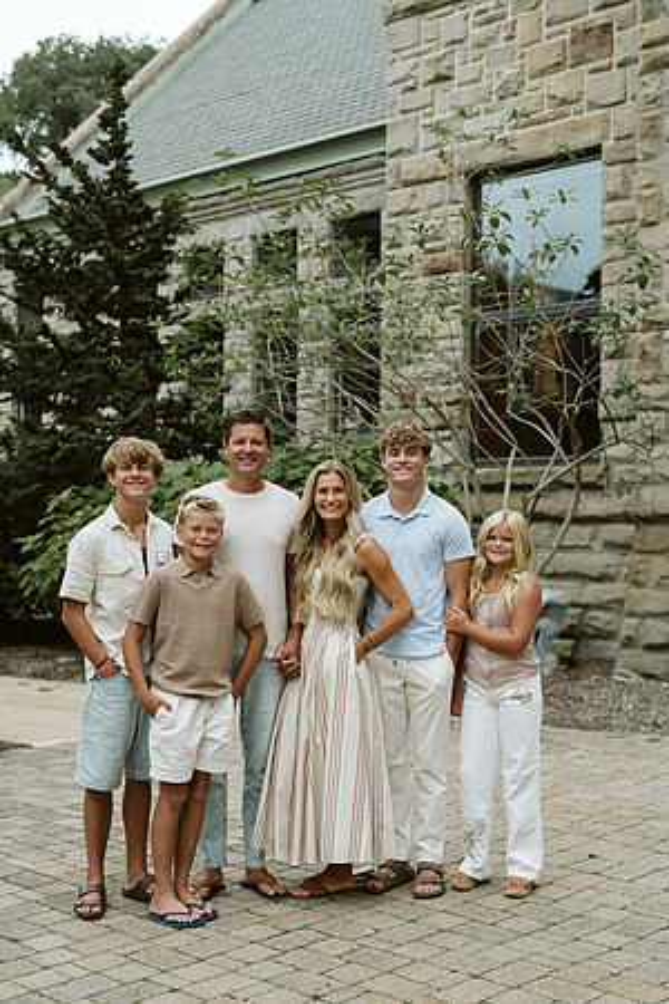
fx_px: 1394
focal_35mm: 50
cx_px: 334
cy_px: 502
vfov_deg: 39.6
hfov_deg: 27.0
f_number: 2.8
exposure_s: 1/320
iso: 640
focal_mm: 50
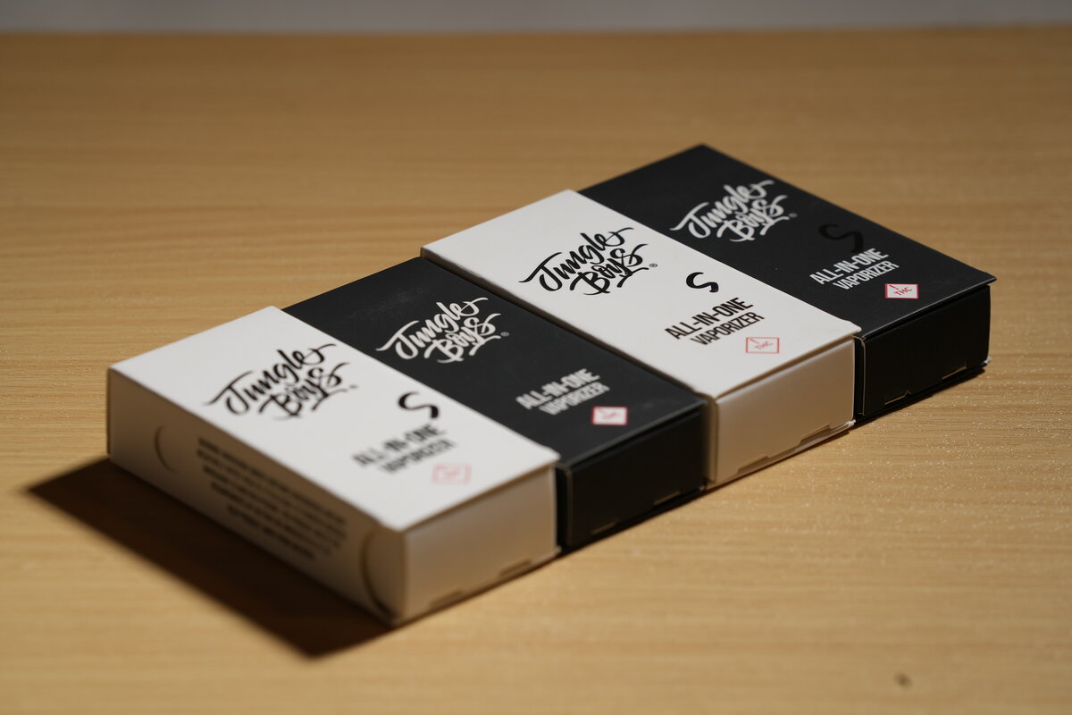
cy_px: 358
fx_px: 5240
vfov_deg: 7.8
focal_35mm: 176
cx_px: 536
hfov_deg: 11.7
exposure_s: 1/320
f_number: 7.1
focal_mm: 176
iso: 200
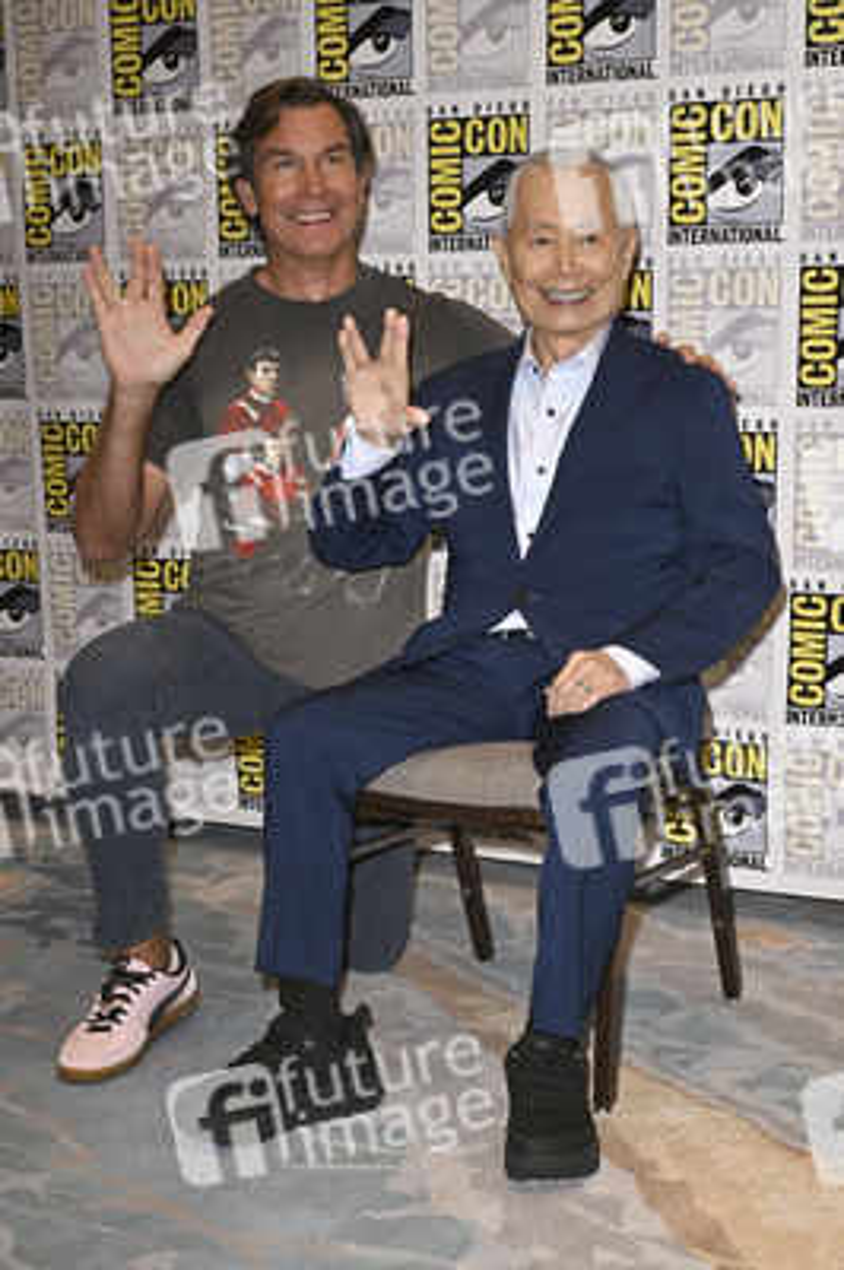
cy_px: 635
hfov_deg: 32.6
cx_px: 422
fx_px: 1444
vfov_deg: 47.4
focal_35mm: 41
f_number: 6.3
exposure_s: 1/250
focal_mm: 41
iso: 2000
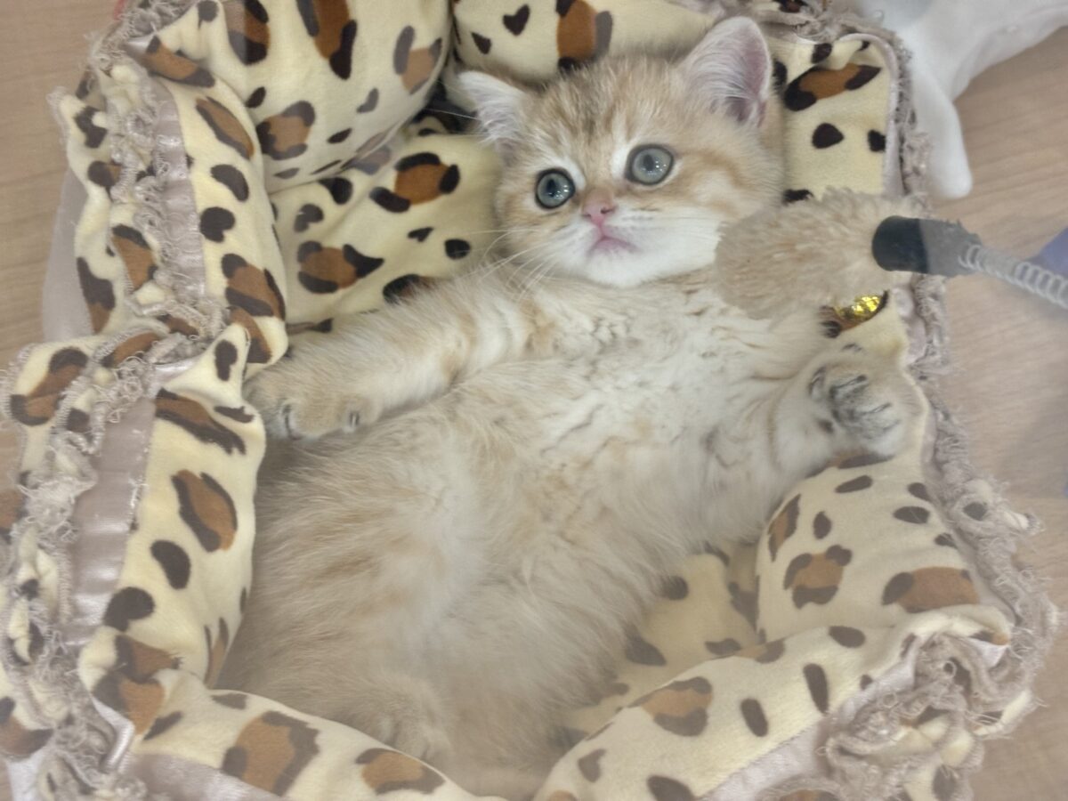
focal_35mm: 52
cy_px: 400
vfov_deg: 28.0
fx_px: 1604
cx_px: 534
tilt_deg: -60.2
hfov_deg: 36.8
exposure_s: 1/50
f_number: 1.6
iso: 160
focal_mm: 5.96
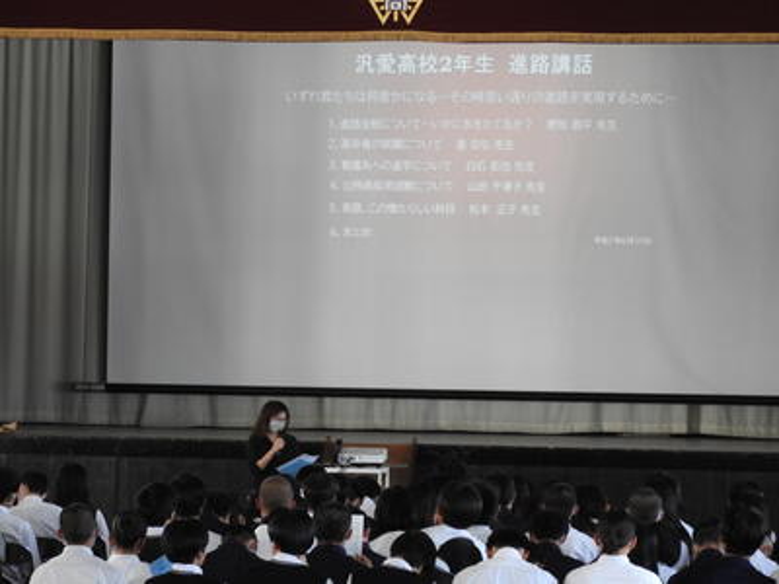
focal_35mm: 150
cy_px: 292
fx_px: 3376
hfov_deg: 13.2
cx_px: 390
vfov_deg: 9.9
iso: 400
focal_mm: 26.9
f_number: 5.2
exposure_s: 1/25
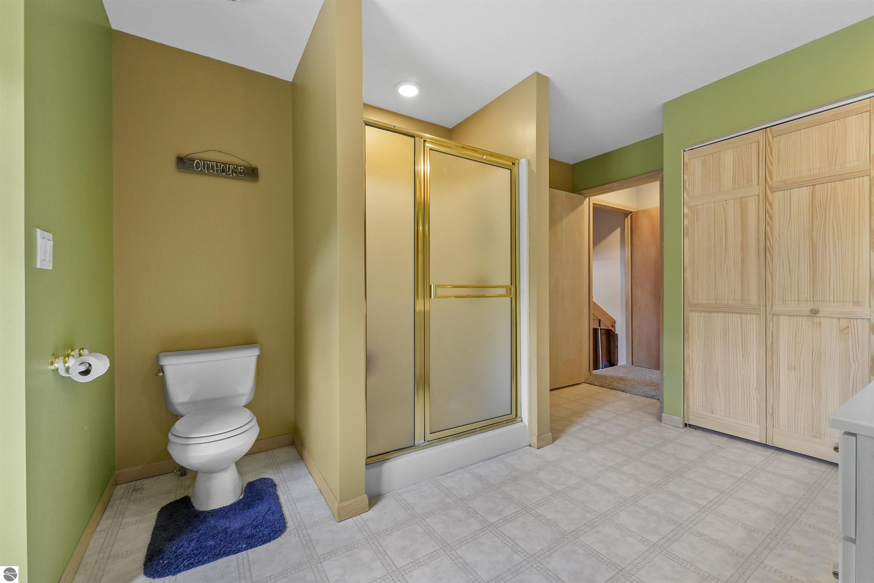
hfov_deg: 104.2
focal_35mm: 14
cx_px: 437
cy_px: 292
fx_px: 340
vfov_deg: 81.3
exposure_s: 1/8
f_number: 10
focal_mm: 14
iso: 2000
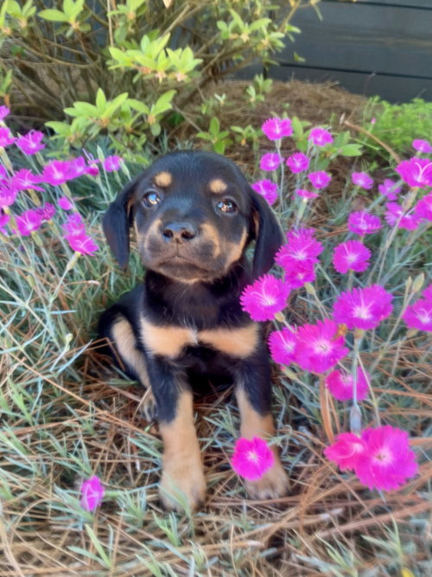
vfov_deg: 67.3
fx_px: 433
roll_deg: -3.7
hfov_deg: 53.0
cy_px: 288
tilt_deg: -32.0
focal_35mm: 26
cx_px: 216
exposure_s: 1/121
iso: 100
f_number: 1.8
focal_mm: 4.25
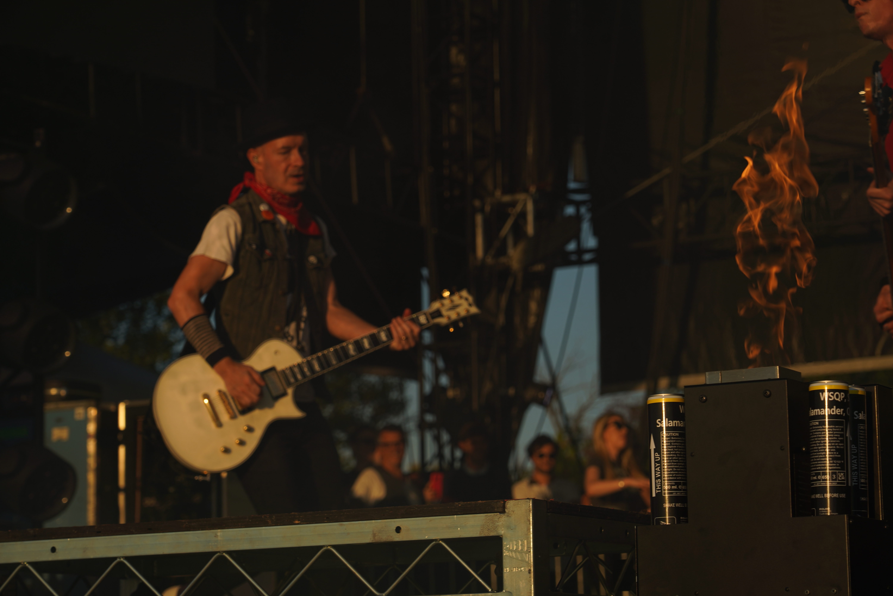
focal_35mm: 105
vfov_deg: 13.0
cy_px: 298
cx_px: 446
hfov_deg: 19.5
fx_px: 2604
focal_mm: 105
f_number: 8
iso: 100
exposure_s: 1/500
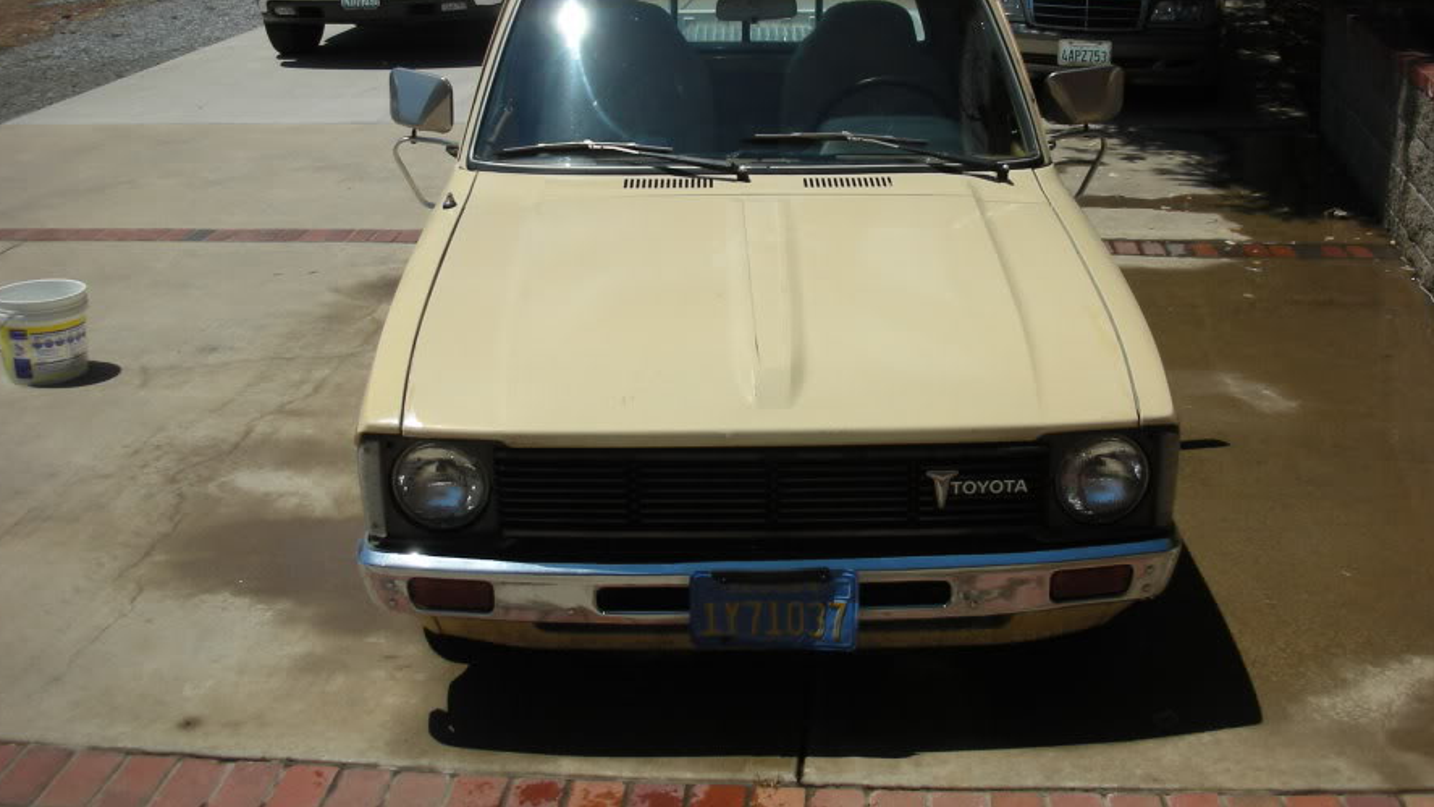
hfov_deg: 46.4
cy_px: 306
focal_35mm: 44
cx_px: 752
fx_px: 1673
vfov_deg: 27.0
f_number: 8.5
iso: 50
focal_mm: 5.8
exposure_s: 1/178
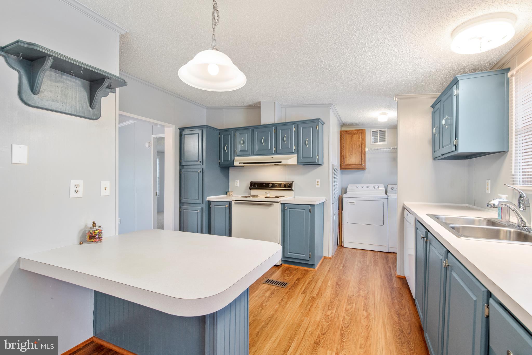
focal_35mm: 15
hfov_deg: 100.4
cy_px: 178
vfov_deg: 77.4
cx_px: 266
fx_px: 222
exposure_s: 1/10
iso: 400
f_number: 7.1
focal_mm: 15
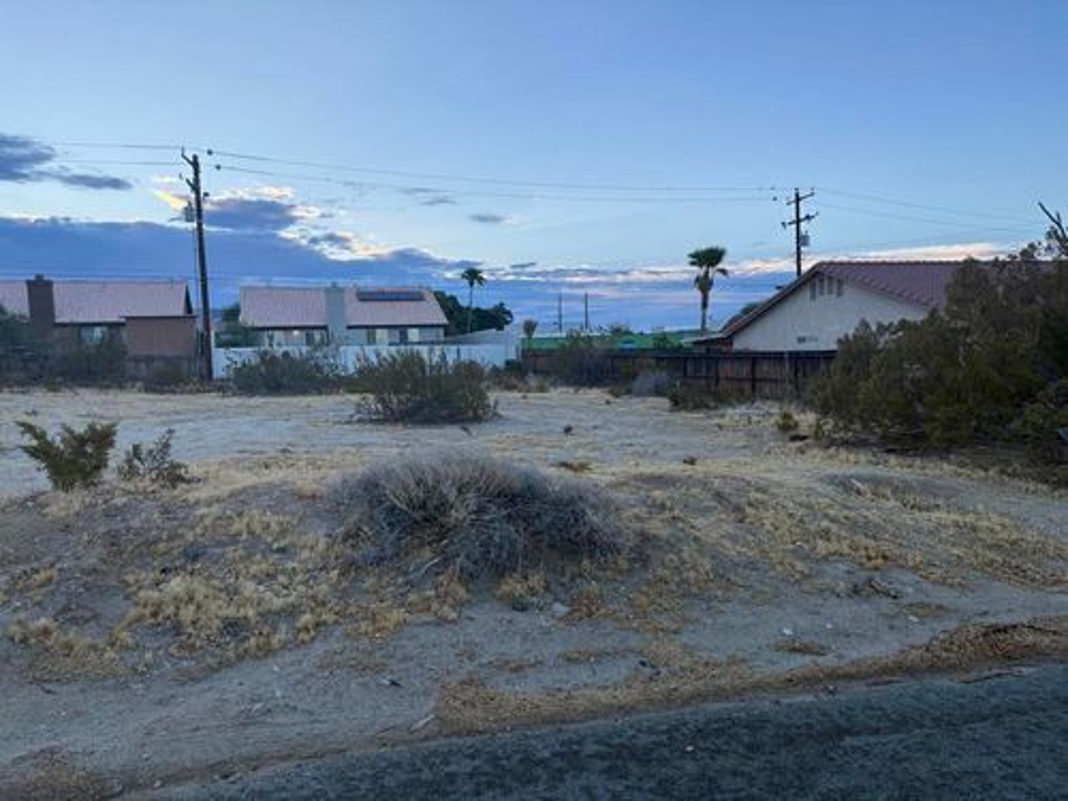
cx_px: 534
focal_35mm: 26
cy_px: 400
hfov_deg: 67.3
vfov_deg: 53.1
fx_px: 802
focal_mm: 5.96
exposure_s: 1/694
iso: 50
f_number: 1.6
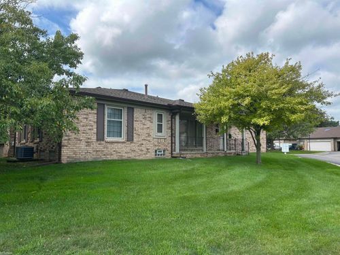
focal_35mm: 26
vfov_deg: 53.1
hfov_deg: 67.3
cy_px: 128
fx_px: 255
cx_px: 170
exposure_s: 1/3571
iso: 50
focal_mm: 5.7
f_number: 1.5
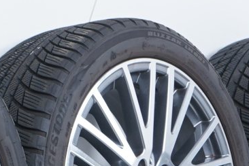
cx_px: -220
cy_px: 193
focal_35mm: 173
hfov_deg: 11.0
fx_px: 1196
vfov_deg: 7.9
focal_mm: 33
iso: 250
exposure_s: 1/100
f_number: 7.1
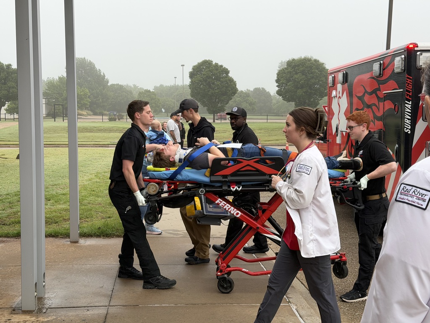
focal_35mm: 48
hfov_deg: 39.7
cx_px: 215
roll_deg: -1.9
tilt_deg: -5.7
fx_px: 596
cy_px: 162
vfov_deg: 30.3
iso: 64
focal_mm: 6.76
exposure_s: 1/345
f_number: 1.78
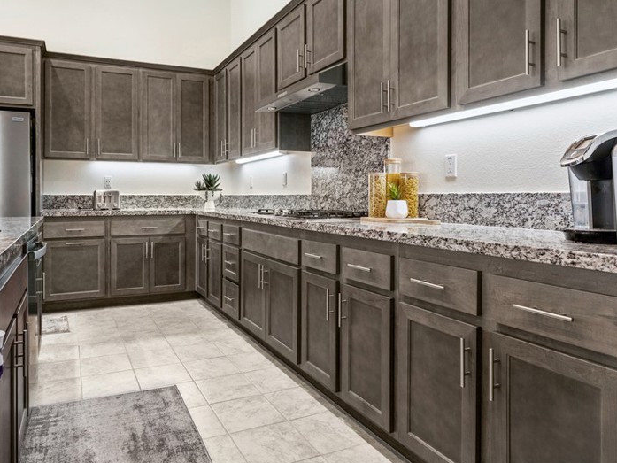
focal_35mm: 24
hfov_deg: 71.0
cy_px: 203
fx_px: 428
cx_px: 253
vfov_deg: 56.7
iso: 400
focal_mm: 17
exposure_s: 1/40
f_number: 5.6
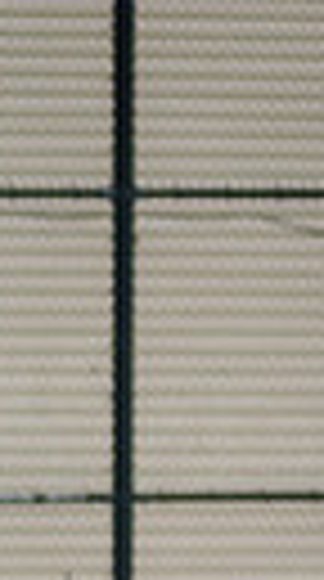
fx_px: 13336
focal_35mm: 868
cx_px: -548
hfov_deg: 1.4
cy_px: 882
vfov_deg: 2.5
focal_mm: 145
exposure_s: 1/2000
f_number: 4
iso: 250
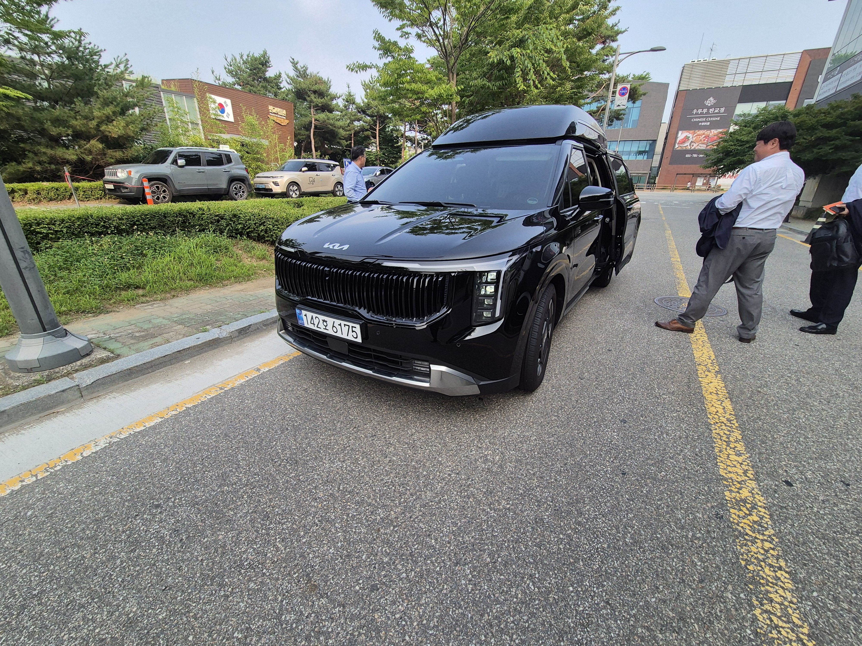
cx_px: 431
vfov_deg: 89.9
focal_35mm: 13
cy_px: 323
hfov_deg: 106.2
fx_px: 324
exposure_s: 1/680
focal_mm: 2.2
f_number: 2.2
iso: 50
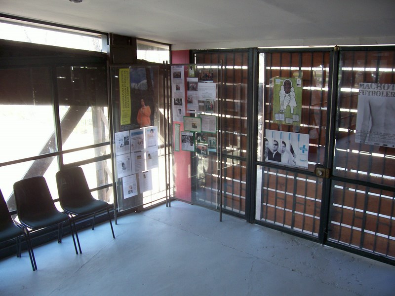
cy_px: 148
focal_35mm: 34
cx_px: 198
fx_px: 388
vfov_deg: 41.8
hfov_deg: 54.0
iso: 80
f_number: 2.7
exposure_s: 1/65
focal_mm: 5.6
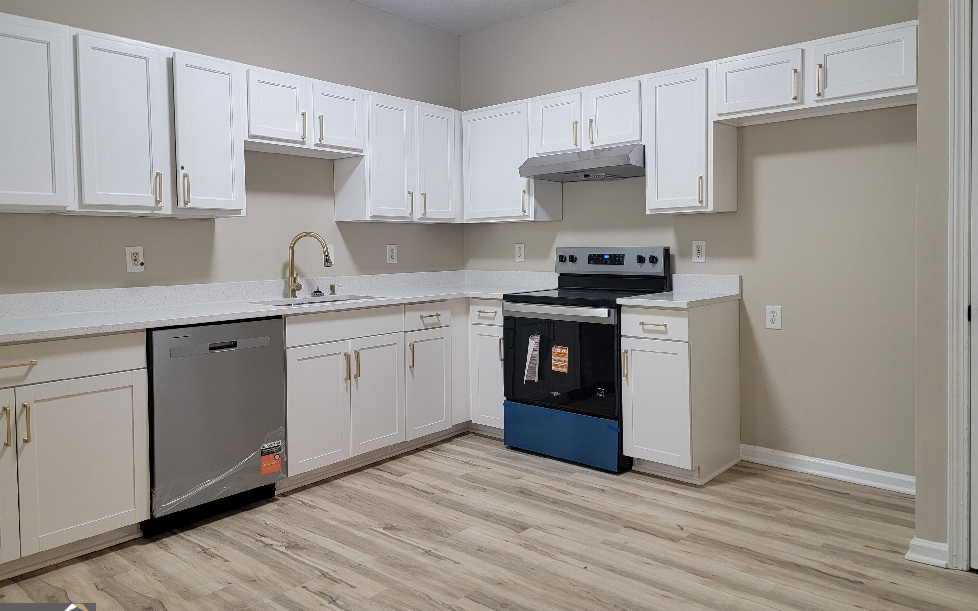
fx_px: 693
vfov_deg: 47.5
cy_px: 265
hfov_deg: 70.4
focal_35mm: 26
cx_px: 484
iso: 200
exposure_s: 1/60
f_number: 1.8
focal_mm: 6.7
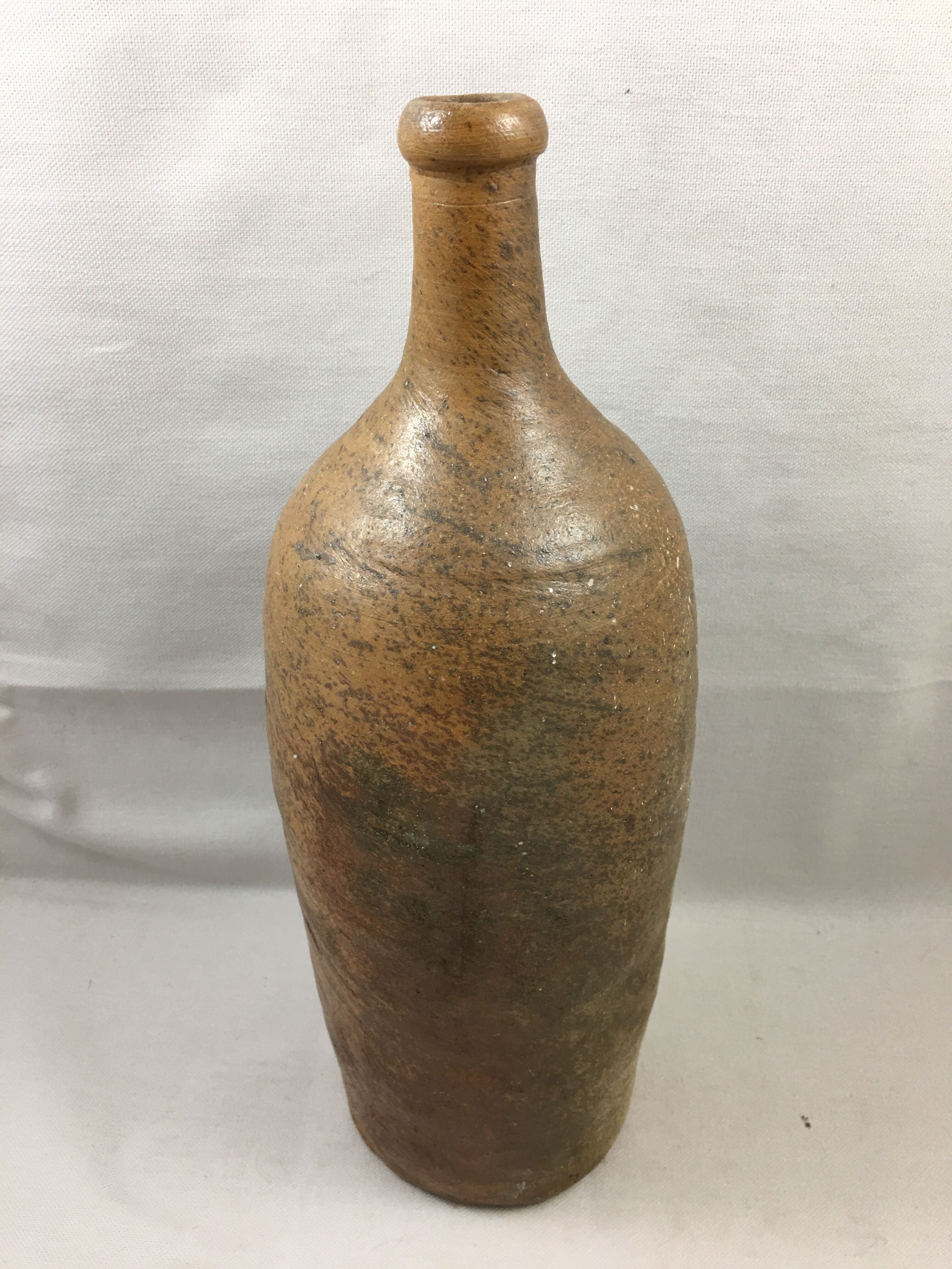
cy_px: 634
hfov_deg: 48.2
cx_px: 476
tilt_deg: -31.7
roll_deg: -1.7
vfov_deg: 61.7
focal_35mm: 29
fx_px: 1063
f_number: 2.2
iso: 40
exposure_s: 1/33
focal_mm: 4.15
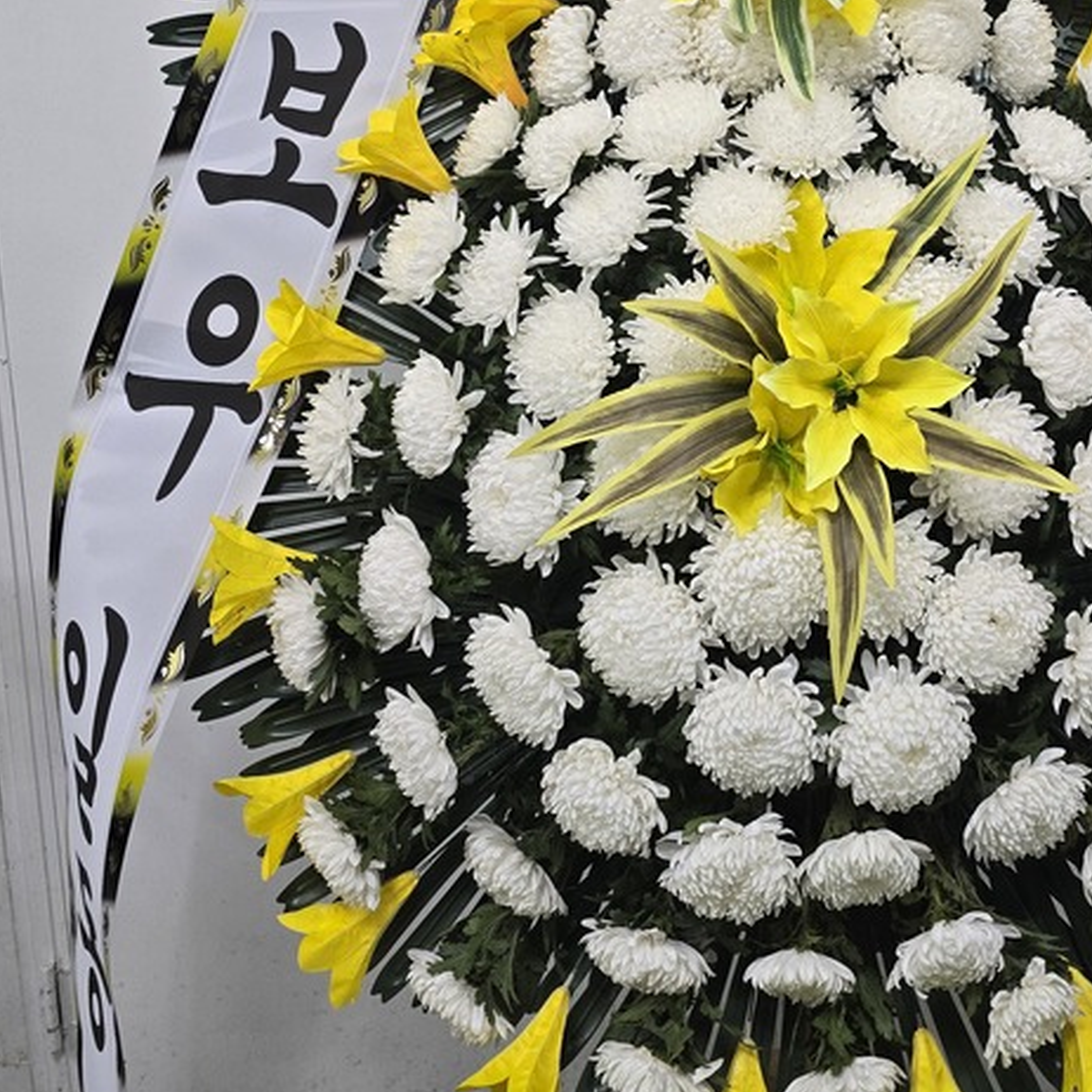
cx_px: 809
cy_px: 192
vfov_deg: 39.1
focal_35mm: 41
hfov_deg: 39.9
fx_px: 1463
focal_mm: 6.3
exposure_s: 1/120
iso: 250
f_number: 1.7
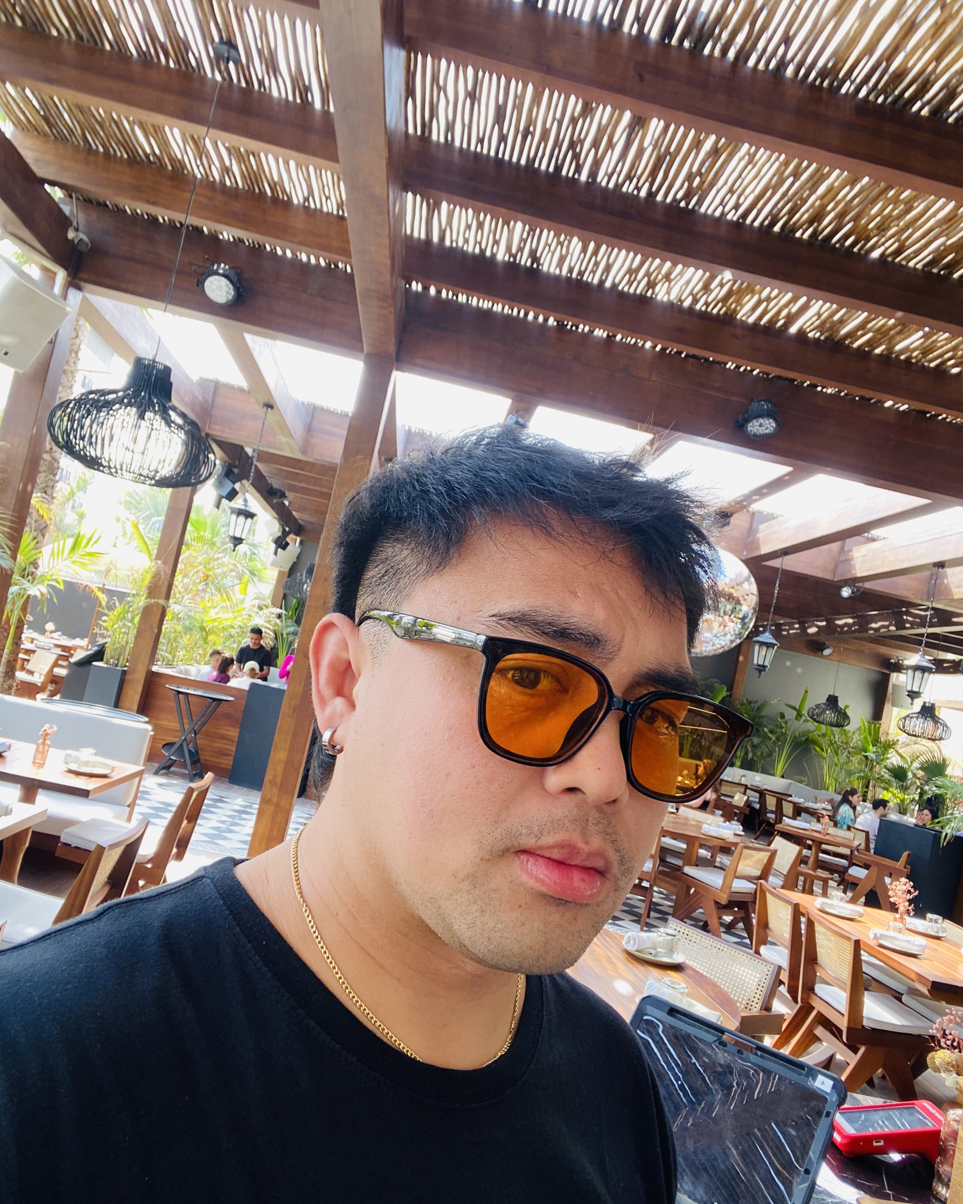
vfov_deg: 68.1
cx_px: 480
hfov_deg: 56.8
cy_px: 618
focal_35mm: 25
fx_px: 891
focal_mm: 2.71
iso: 64
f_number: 2.2
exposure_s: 1/122
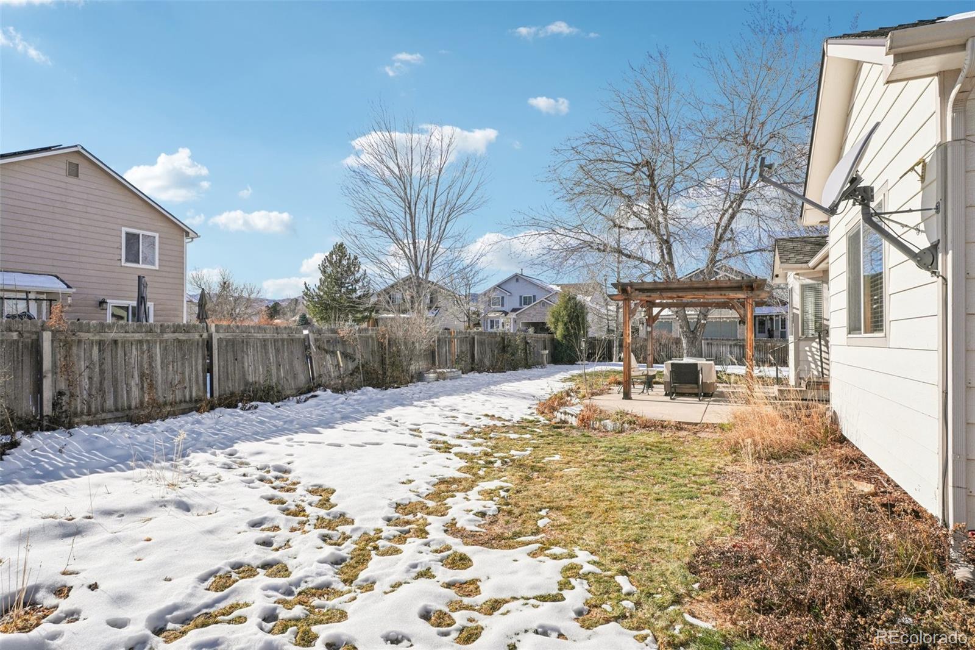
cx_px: 488
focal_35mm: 20
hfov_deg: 85.4
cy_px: 325
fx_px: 528
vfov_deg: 63.2
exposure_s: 1/500
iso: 100
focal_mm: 13
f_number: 9.5
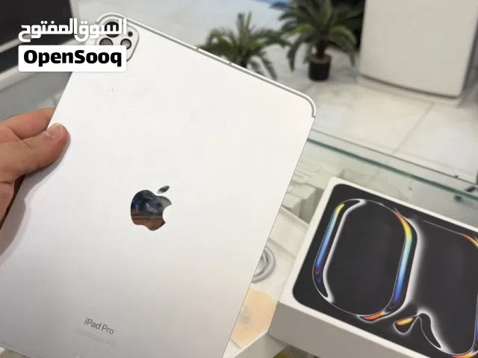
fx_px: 331
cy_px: 179
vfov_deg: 56.8
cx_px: 239
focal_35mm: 24
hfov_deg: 71.6
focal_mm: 6.76
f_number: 1.78
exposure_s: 1/100
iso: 100
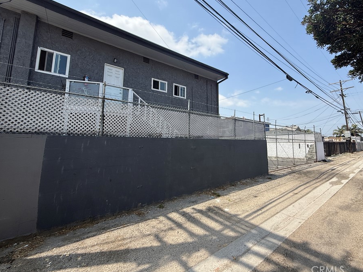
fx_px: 168
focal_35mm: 16
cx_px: 203
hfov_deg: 94.1
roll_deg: +0.7
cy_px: 120
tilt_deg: +9.9
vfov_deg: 77.8
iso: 50
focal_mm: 2.22
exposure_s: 1/1848
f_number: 2.2
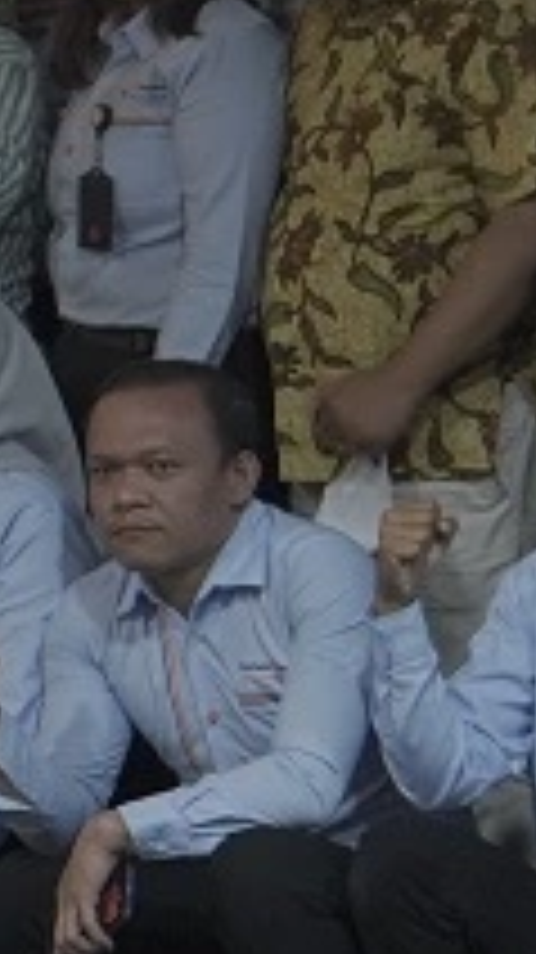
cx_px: -1225
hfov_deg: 5.1
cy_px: 284
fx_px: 5618
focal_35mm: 222
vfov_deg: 9.7
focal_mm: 30
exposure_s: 1/100
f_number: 1.8
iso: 1000
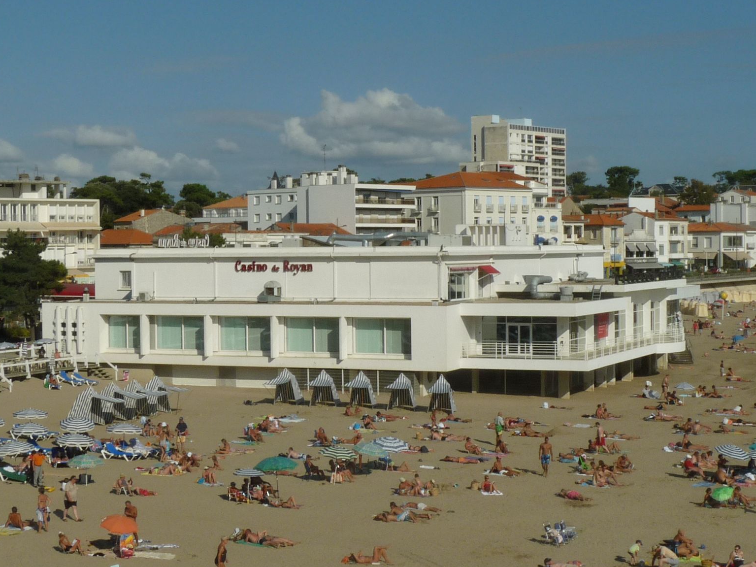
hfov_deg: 26.3
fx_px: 1616
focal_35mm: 74
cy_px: 284
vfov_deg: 19.9
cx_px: 381
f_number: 8
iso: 100
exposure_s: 1/800
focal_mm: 7.1
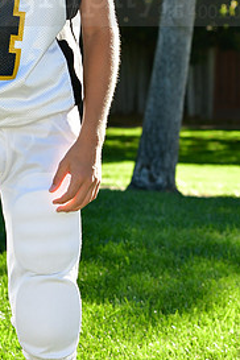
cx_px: -14
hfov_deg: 6.1
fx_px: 2230
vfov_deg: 9.2
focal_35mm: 223
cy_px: -16
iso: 400
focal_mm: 70
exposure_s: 1/500
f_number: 6.3
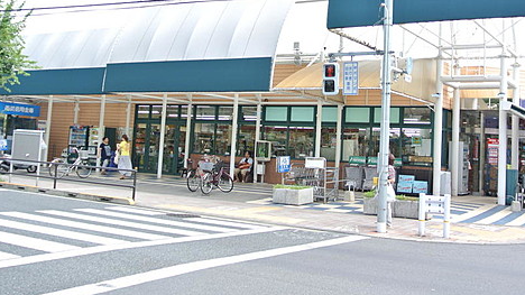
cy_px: 81
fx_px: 598
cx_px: 308
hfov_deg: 47.2
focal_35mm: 43
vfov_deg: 27.4
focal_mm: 12.2
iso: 110
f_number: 3.8
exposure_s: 1/250
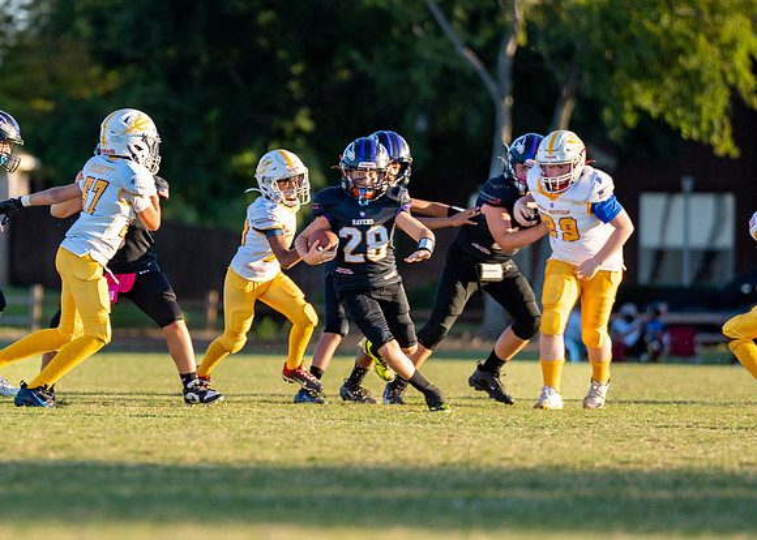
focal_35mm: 372
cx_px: 180
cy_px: 261
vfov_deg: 3.9
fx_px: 8001
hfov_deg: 5.4
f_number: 2.8
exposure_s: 1/1250
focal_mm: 200
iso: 160
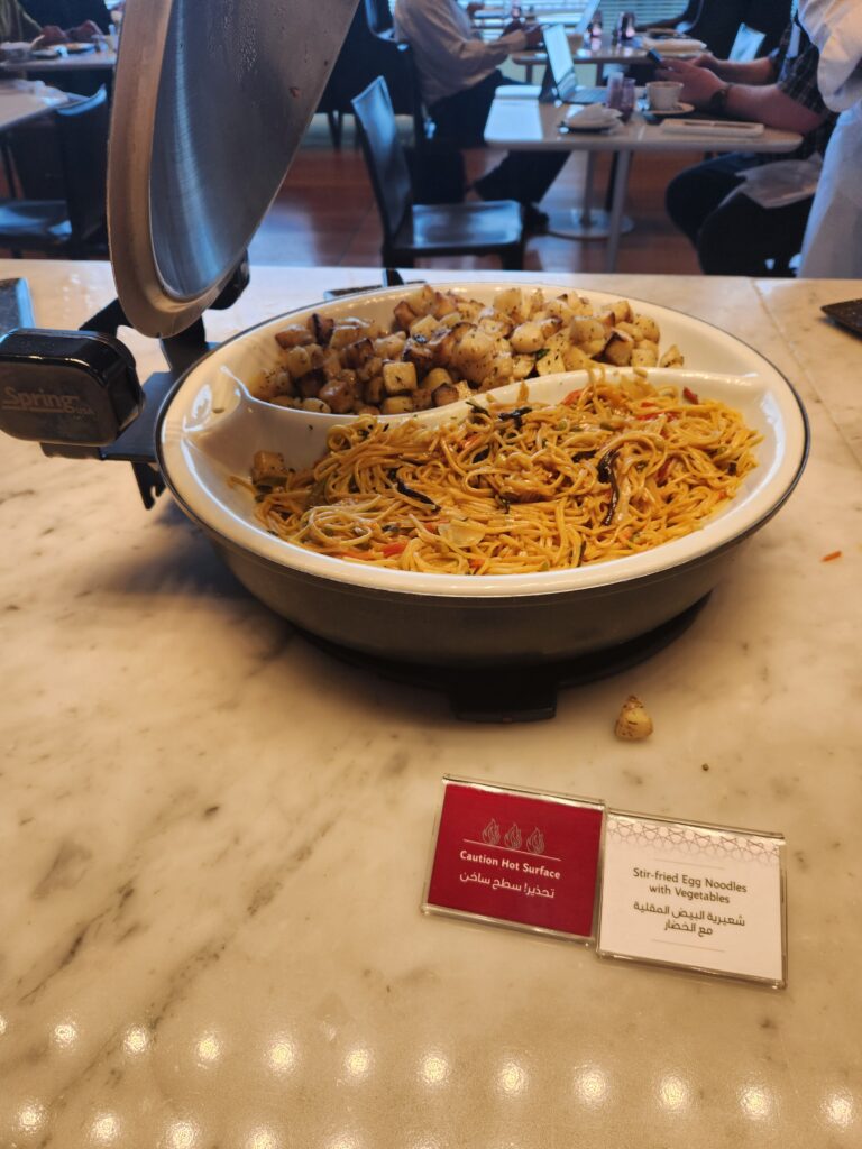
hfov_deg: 58.9
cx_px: 431
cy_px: 574
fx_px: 764
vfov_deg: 73.9
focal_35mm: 23
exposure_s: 1/180
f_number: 1.8
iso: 64
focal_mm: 5.4
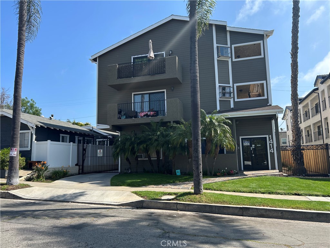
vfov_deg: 53.1
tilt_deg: +7.7
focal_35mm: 26
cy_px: 124
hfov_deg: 67.3
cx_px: 165
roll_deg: +1.8
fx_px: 248
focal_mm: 5.7
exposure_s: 1/2632
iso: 50
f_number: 1.5
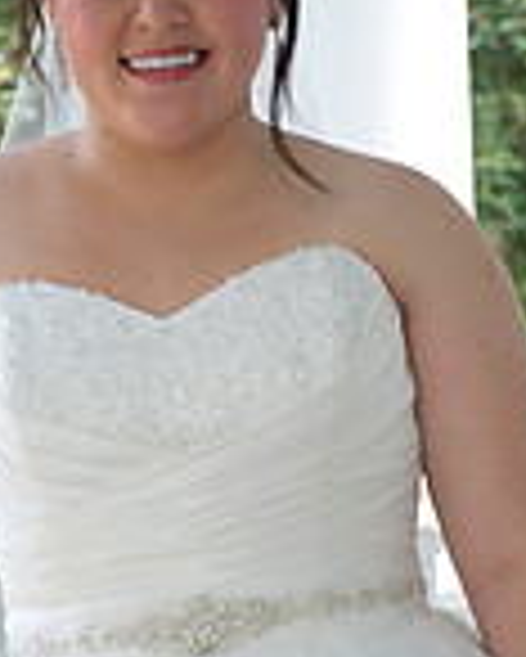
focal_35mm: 173
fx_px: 3363
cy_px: 594
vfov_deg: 11.1
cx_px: 142
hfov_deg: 8.9
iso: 320
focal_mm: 60
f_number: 5.6
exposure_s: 1/50
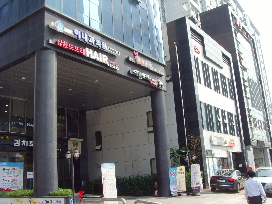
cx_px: 136
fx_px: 306
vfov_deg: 36.8
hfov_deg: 47.9
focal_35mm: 39
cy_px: 102
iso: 80
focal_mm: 6.6
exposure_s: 1/125
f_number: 6.3
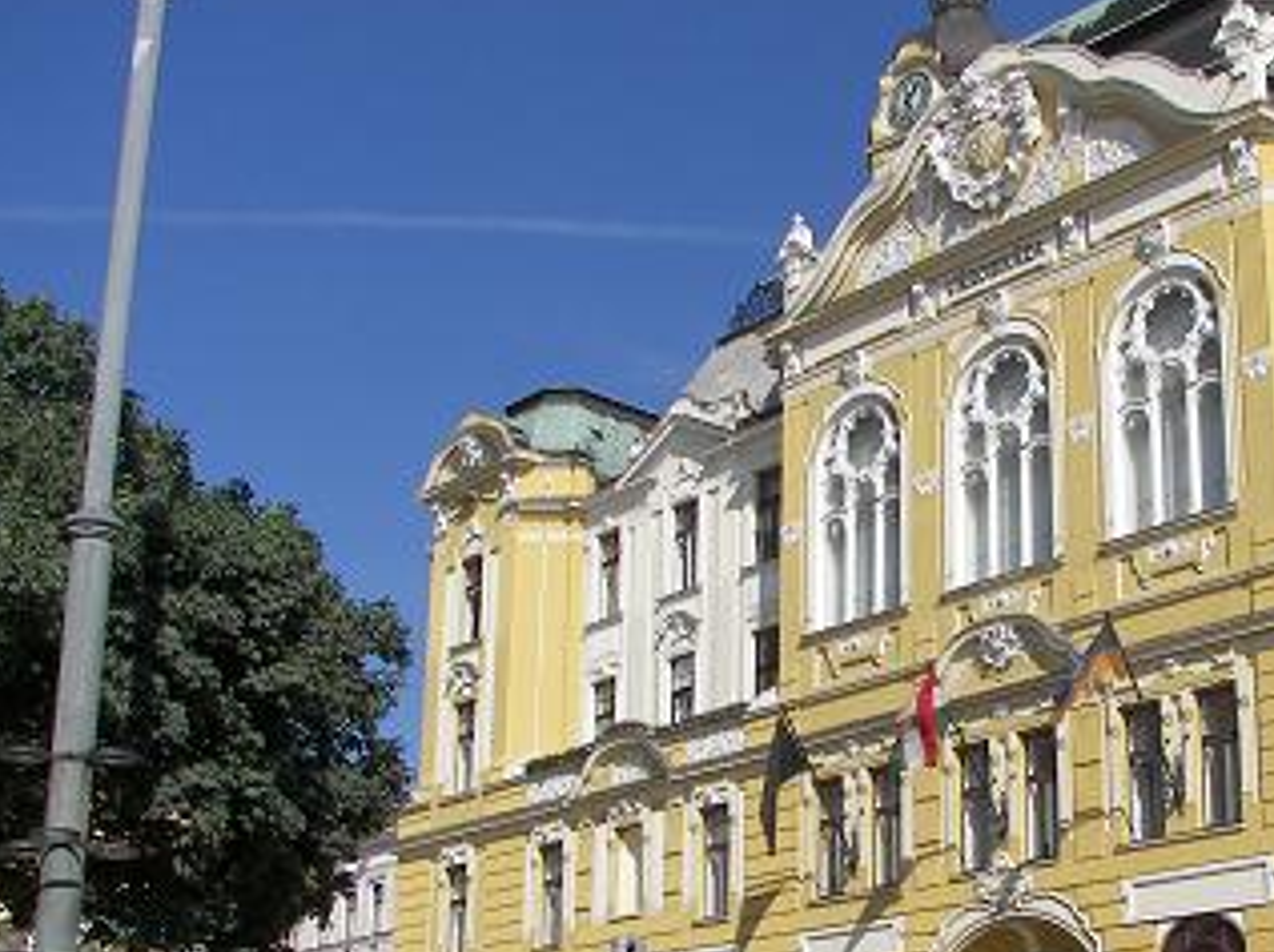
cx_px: 959
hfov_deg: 32.1
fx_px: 2169
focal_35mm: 59
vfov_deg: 24.8
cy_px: 536
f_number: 4
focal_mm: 6
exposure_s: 1/800
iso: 50
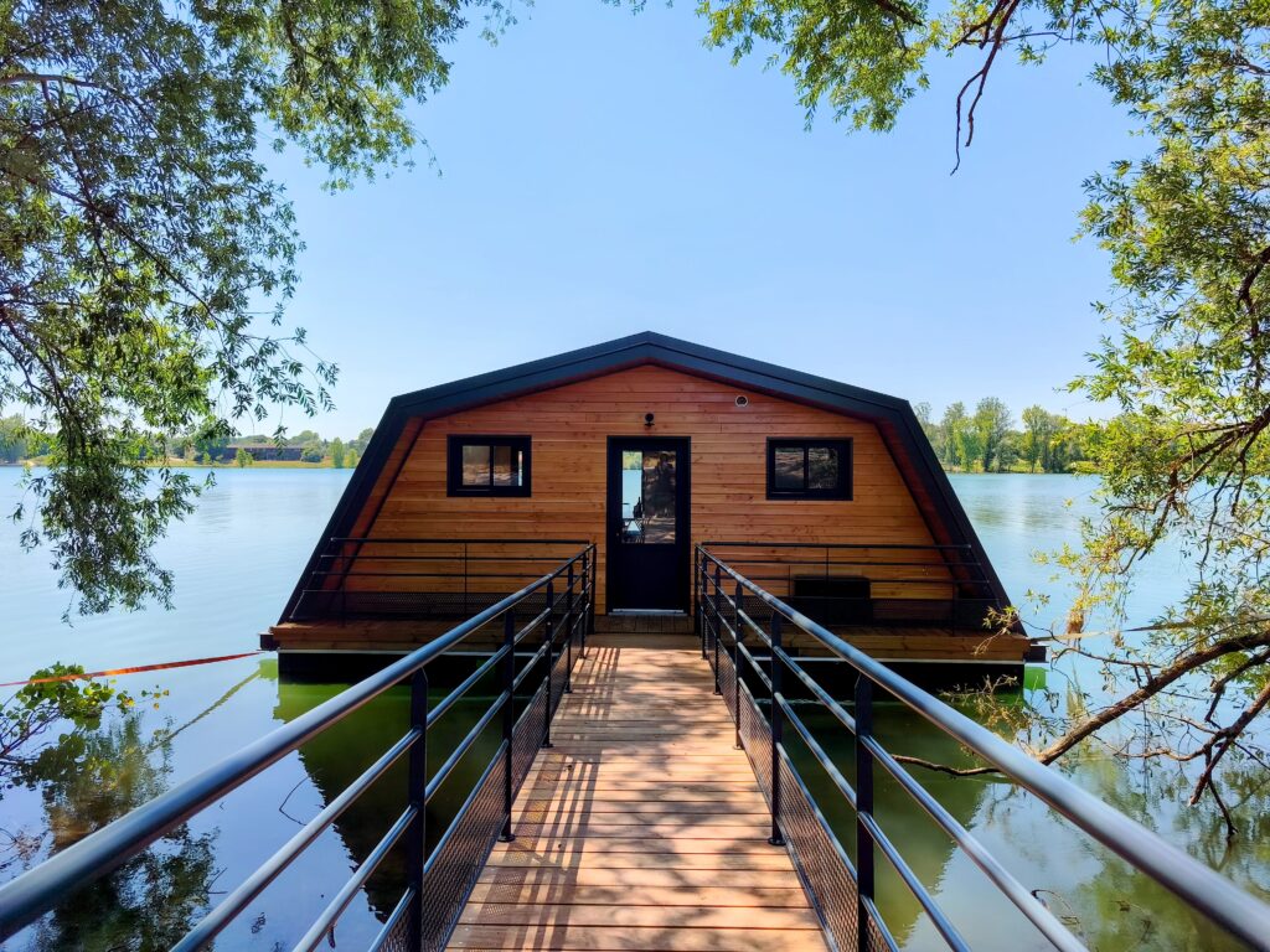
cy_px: 476
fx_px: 844
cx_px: 635
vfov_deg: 58.9
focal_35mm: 23
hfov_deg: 73.9
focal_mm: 6.06
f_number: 1.7
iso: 50
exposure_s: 1/590
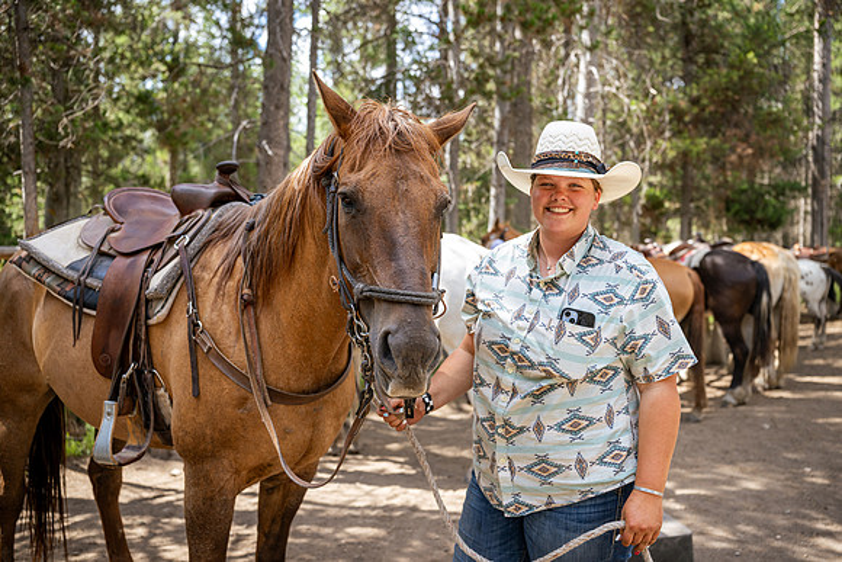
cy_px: 264
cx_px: 446
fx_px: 782
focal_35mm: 33
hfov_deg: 56.5
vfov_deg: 39.5
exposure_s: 1/250
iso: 100
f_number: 3.2
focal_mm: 31.5
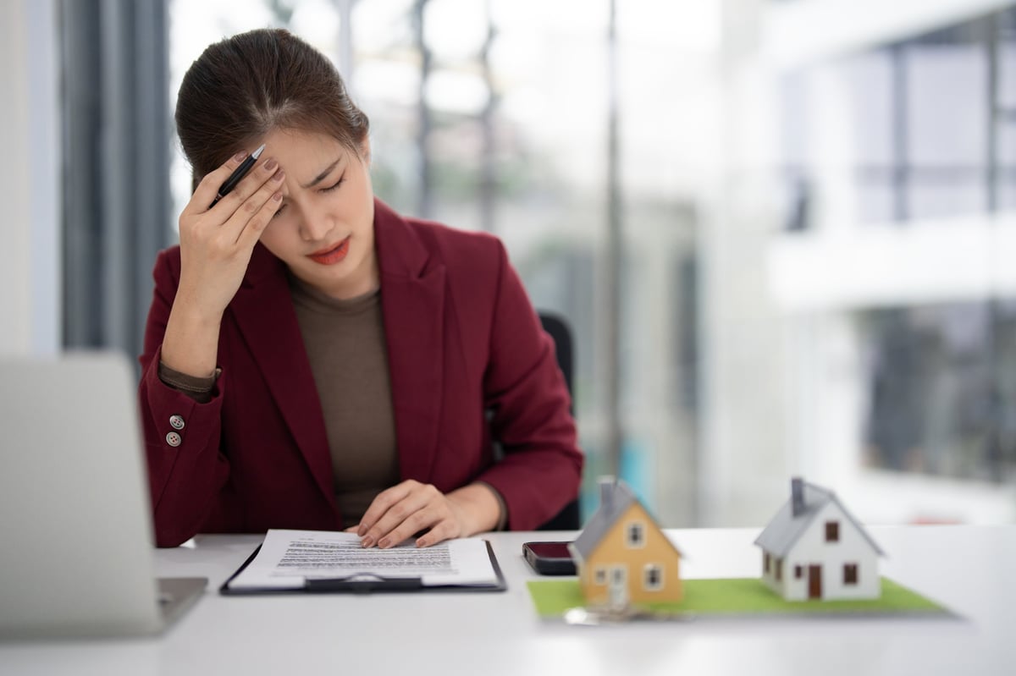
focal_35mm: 50
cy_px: 338
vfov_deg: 27.0
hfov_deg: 39.6
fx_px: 1410
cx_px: 508
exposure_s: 1/500
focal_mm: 50
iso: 500
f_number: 1.2
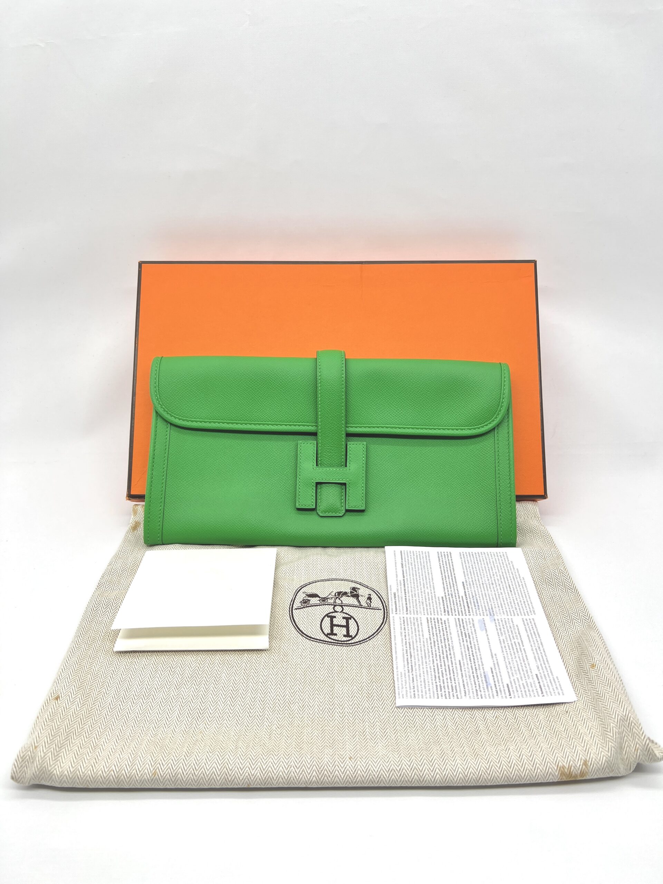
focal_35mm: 26
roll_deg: -0.1
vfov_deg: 67.3
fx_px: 664
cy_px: 442
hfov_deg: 53.1
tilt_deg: -27.1
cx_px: 332
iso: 50
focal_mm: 5.7
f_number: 1.5
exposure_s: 1/190
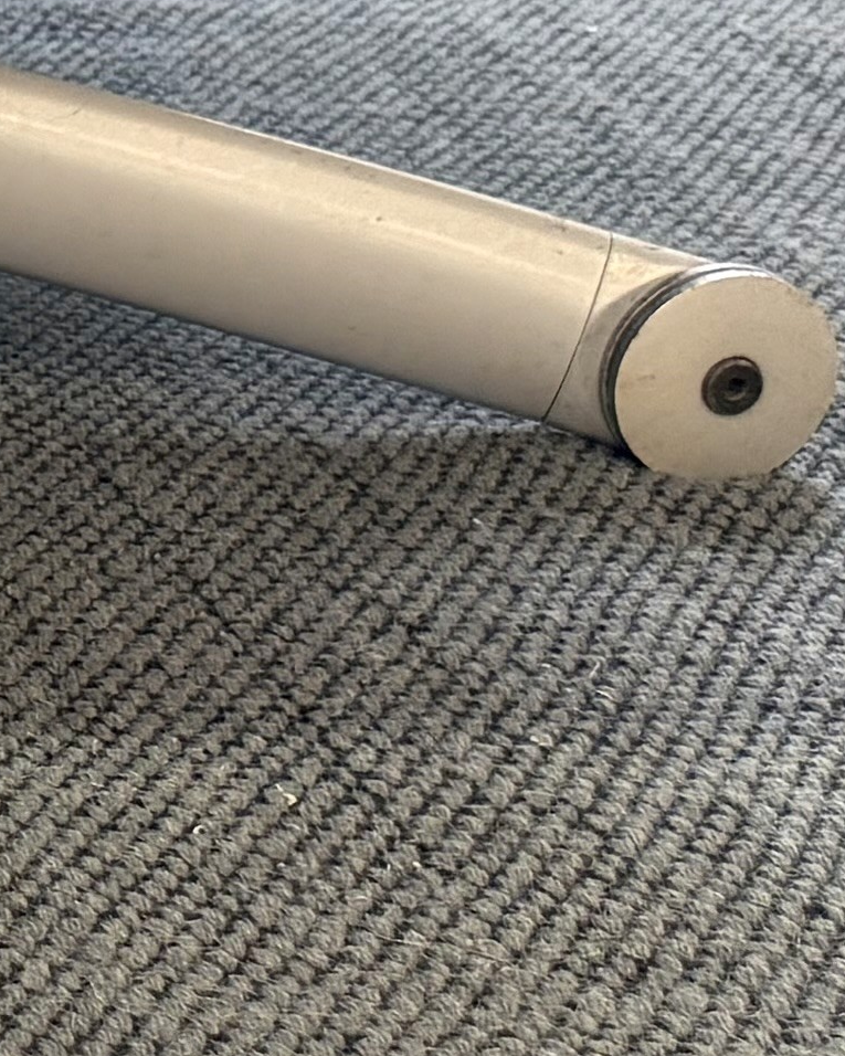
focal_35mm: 140
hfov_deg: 9.6
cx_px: -1287
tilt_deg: -18.9
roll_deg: -0.1
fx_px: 4376
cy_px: 341
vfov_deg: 13.7
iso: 200
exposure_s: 1/120
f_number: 1.78
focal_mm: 6.76
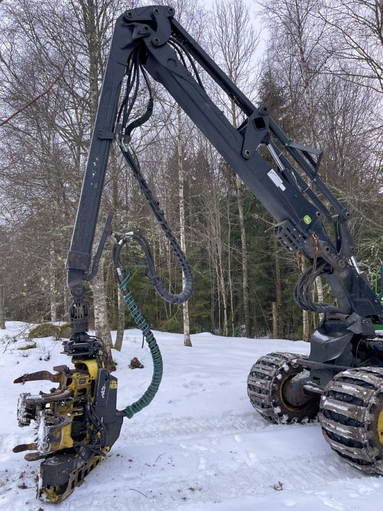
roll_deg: +1.8
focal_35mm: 26
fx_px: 384
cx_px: 192
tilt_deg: +6.9
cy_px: 256
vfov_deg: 67.3
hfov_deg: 53.1
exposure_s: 1/121
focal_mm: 4.2
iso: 100
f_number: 1.6
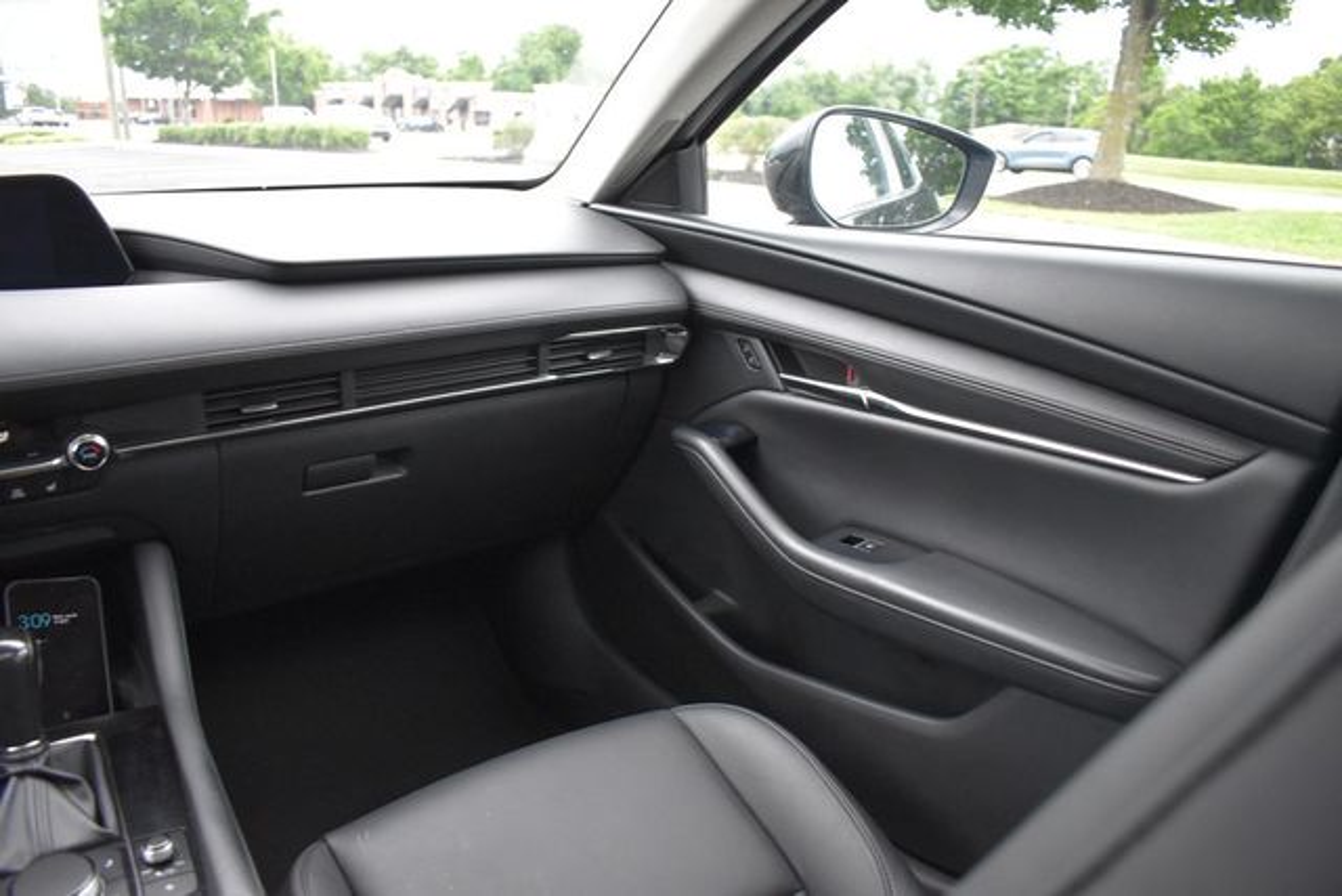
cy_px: 448
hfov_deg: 67.4
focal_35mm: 27
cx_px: 671
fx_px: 1007
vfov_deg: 48.0
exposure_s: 1/125
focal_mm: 18
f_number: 3.5
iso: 2000
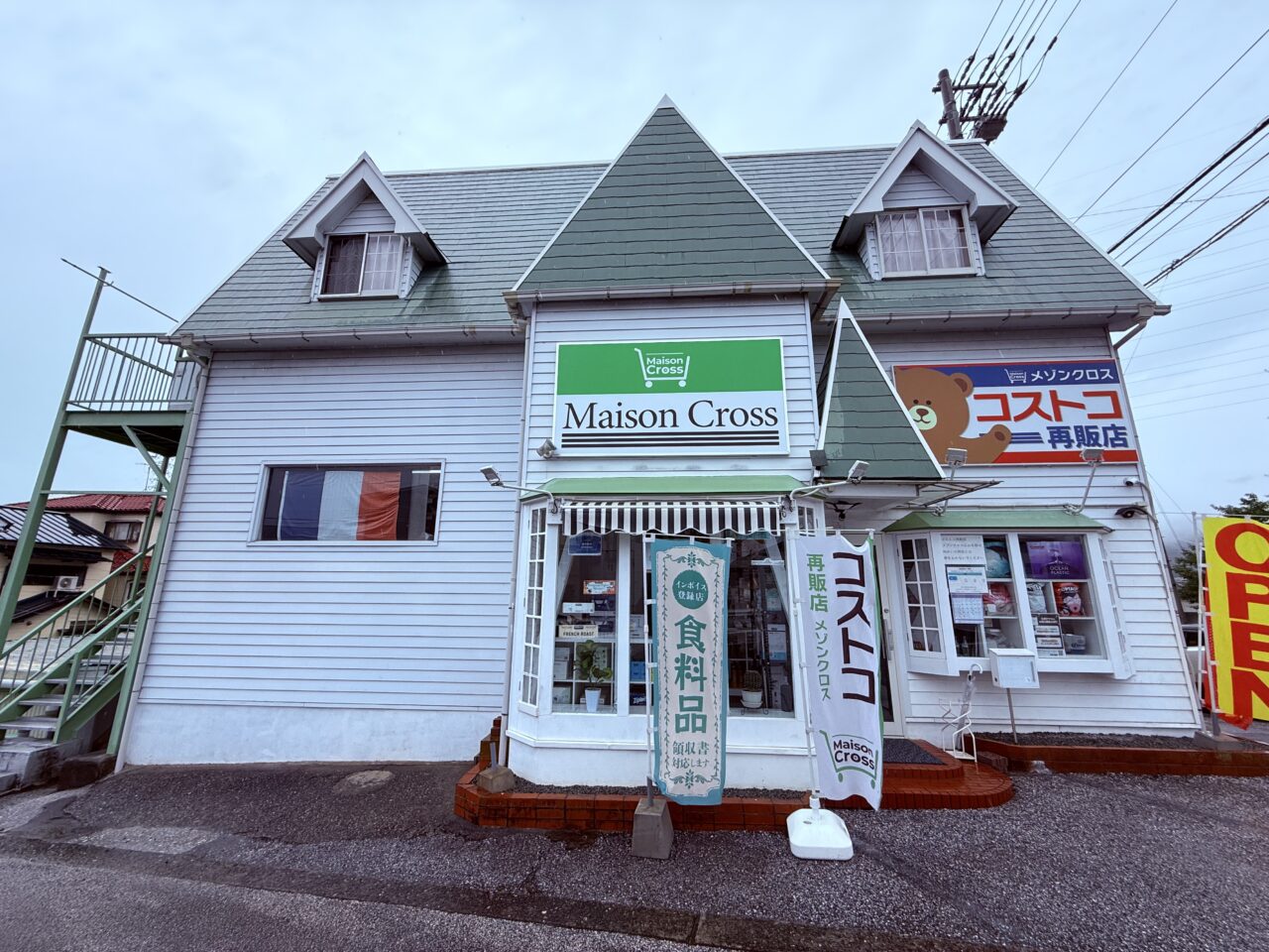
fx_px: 513
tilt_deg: +13.5
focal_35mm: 14
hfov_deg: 102.1
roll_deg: -1.0
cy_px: 476
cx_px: 634
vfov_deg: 85.7
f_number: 2.2
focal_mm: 2.22
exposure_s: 1/644
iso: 50
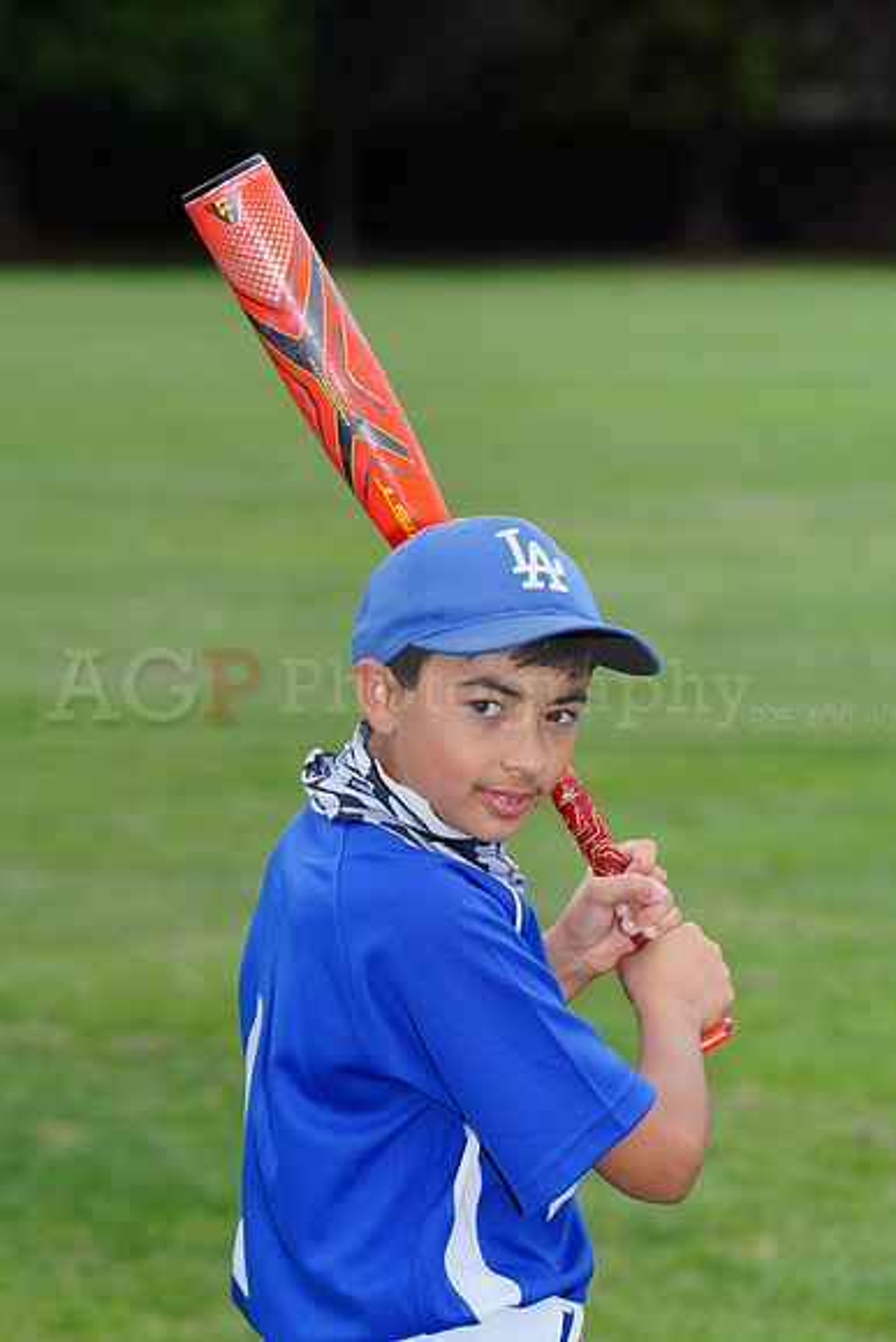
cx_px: 448
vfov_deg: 10.3
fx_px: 7462
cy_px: 671
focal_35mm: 200
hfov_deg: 6.9
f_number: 8
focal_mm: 200
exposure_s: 1/200
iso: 200
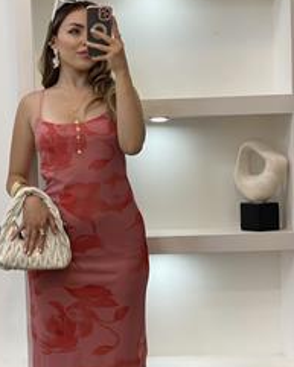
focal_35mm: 87
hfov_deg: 17.6
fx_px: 946
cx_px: 93
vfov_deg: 21.9
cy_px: 255
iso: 64
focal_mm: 6
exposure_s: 1/100
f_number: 2
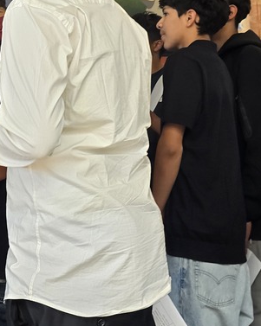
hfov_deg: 24.2
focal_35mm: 61
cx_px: 19
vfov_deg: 29.7
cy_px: 33
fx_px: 590
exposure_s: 1/120
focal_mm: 6.3
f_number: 1.7
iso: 125
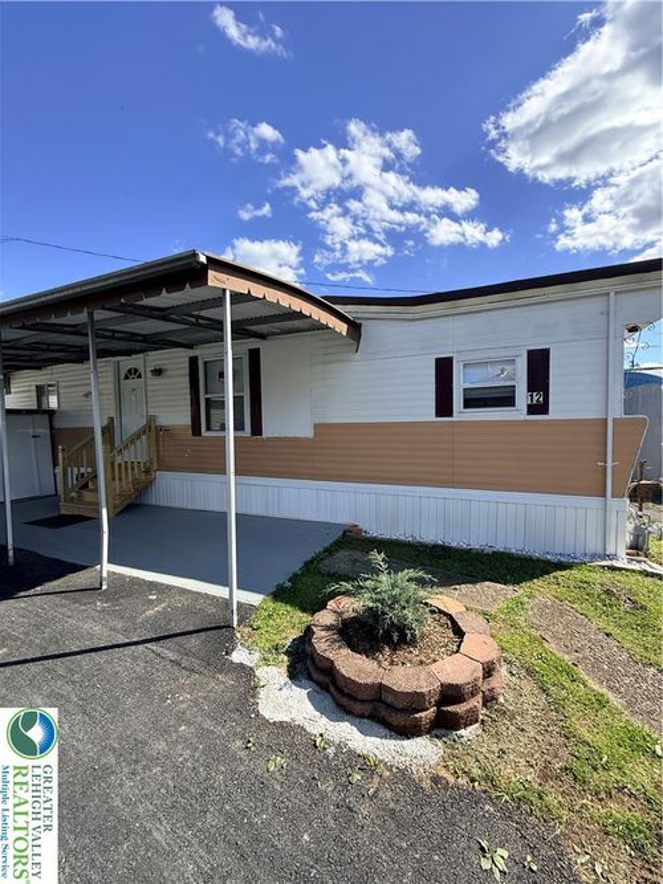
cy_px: 442
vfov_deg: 102.1
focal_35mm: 14
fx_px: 358
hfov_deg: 85.7
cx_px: 332
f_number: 2.2
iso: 64
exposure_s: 1/1368
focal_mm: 2.22
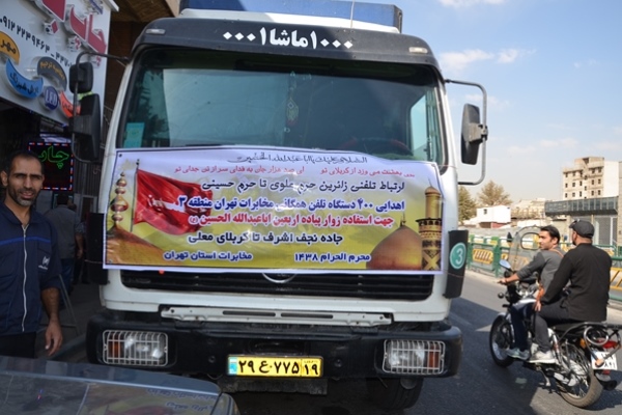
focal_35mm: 27
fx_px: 466
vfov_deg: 47.9
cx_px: 311
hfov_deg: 67.4
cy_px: 208
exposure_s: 1/250
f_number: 5.6
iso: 100
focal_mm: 18
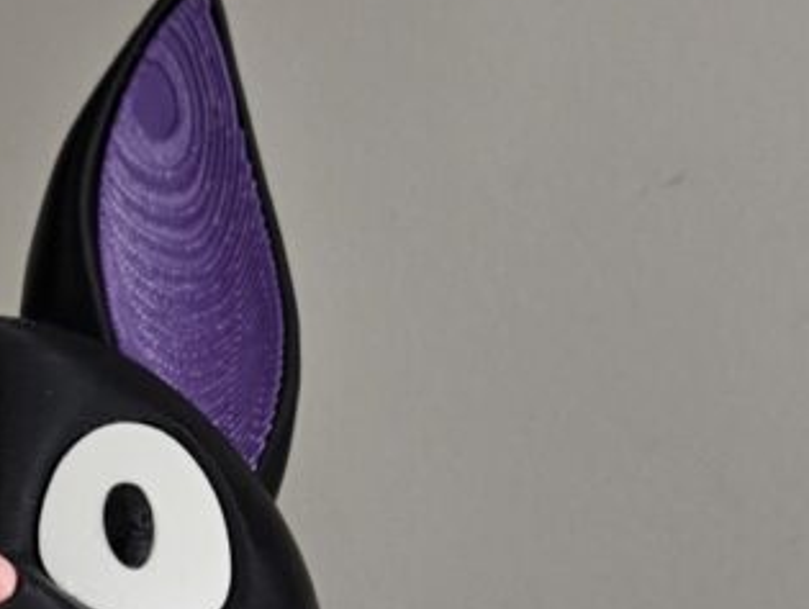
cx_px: -5
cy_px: 781
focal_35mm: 112
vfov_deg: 12.8
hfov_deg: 17.1
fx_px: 2621
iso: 1000
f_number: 1.8
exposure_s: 1/25
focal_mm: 5.4
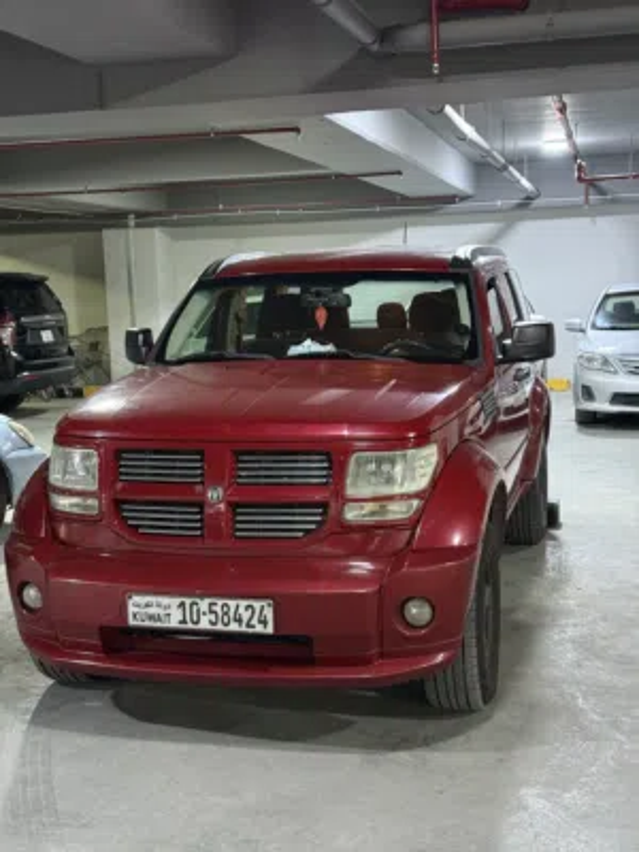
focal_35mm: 48
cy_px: 426
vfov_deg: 39.7
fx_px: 1181
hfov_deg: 30.3
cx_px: 320
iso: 640
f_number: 1.78
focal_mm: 6.76
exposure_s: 1/25
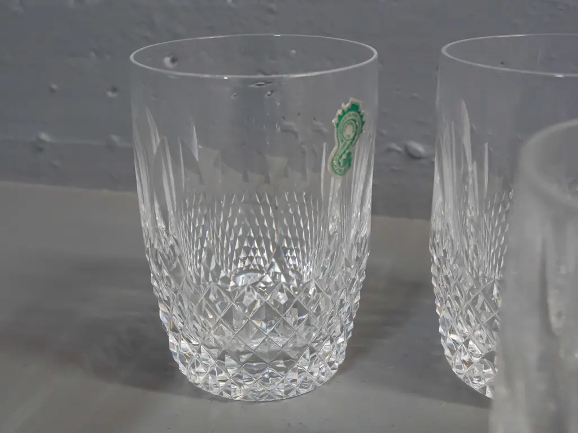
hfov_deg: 54.0
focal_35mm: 34
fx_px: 568
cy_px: 216
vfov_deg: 41.8
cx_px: 289
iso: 2500
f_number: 5
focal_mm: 17
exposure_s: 1/160
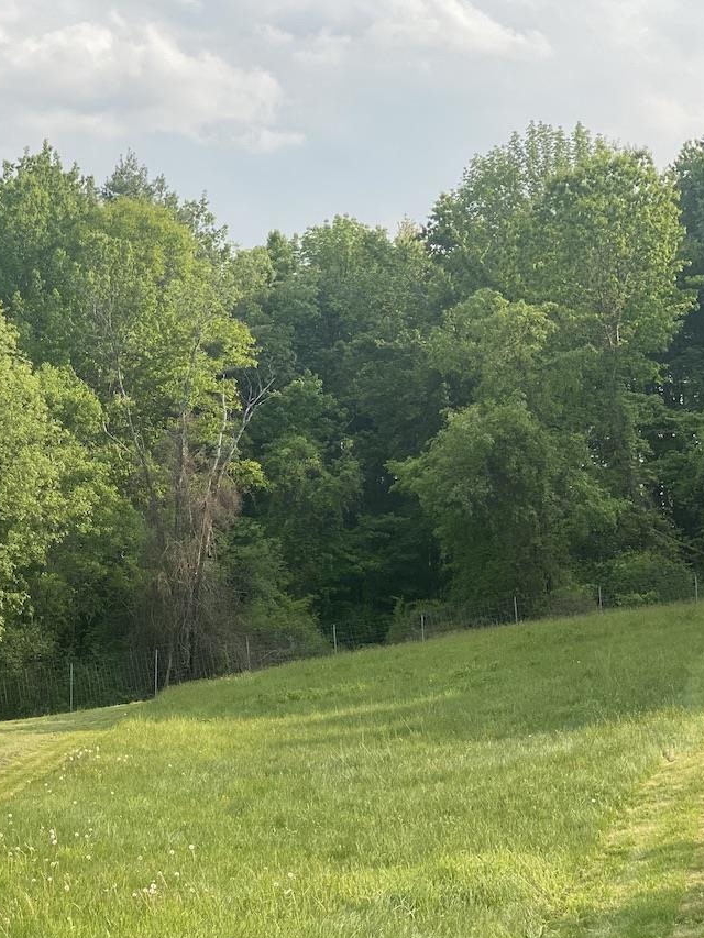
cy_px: 440
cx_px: 23
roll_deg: -2.3
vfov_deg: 25.0
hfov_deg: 18.5
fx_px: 2115
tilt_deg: +4.3
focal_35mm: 78
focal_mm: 6
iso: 20
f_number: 2
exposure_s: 1/1170
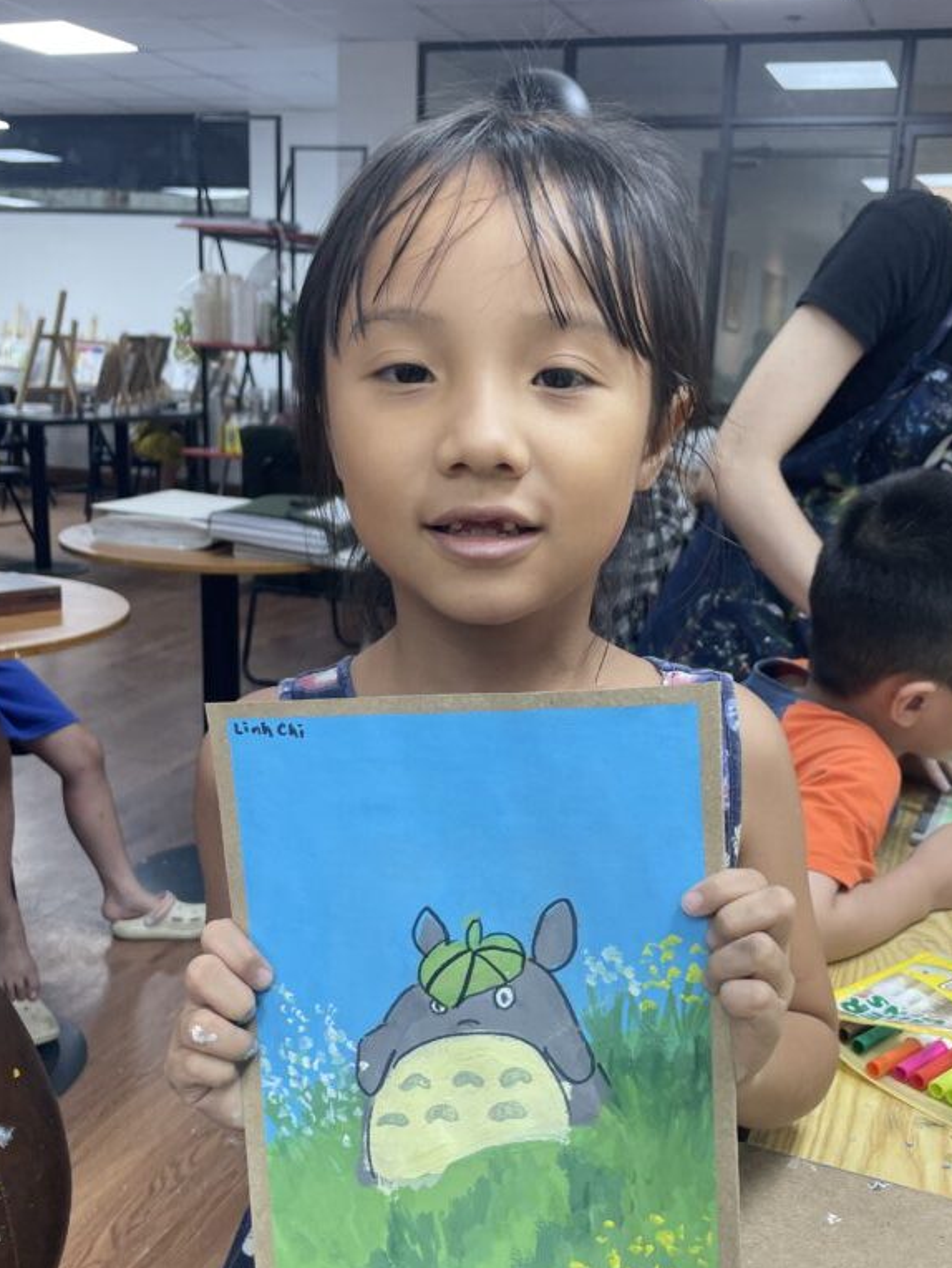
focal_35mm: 34
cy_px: 724
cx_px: 534
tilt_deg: -16.1
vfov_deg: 53.8
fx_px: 1246
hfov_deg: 41.7
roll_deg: -2.7
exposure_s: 1/100
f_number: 1.6
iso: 64
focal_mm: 4.2
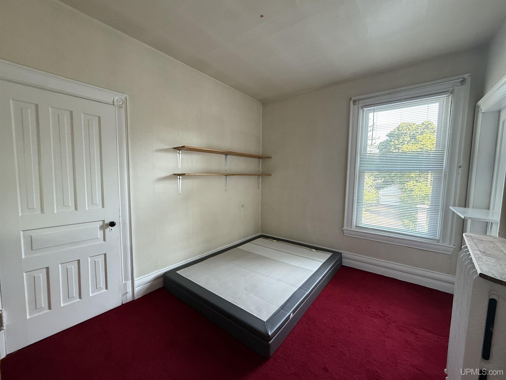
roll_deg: -0.4
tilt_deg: -3.7
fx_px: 205
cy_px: 190
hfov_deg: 102.1
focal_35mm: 14
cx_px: 253
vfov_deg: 85.7
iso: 400
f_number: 2.2
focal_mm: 2.22
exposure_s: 1/60
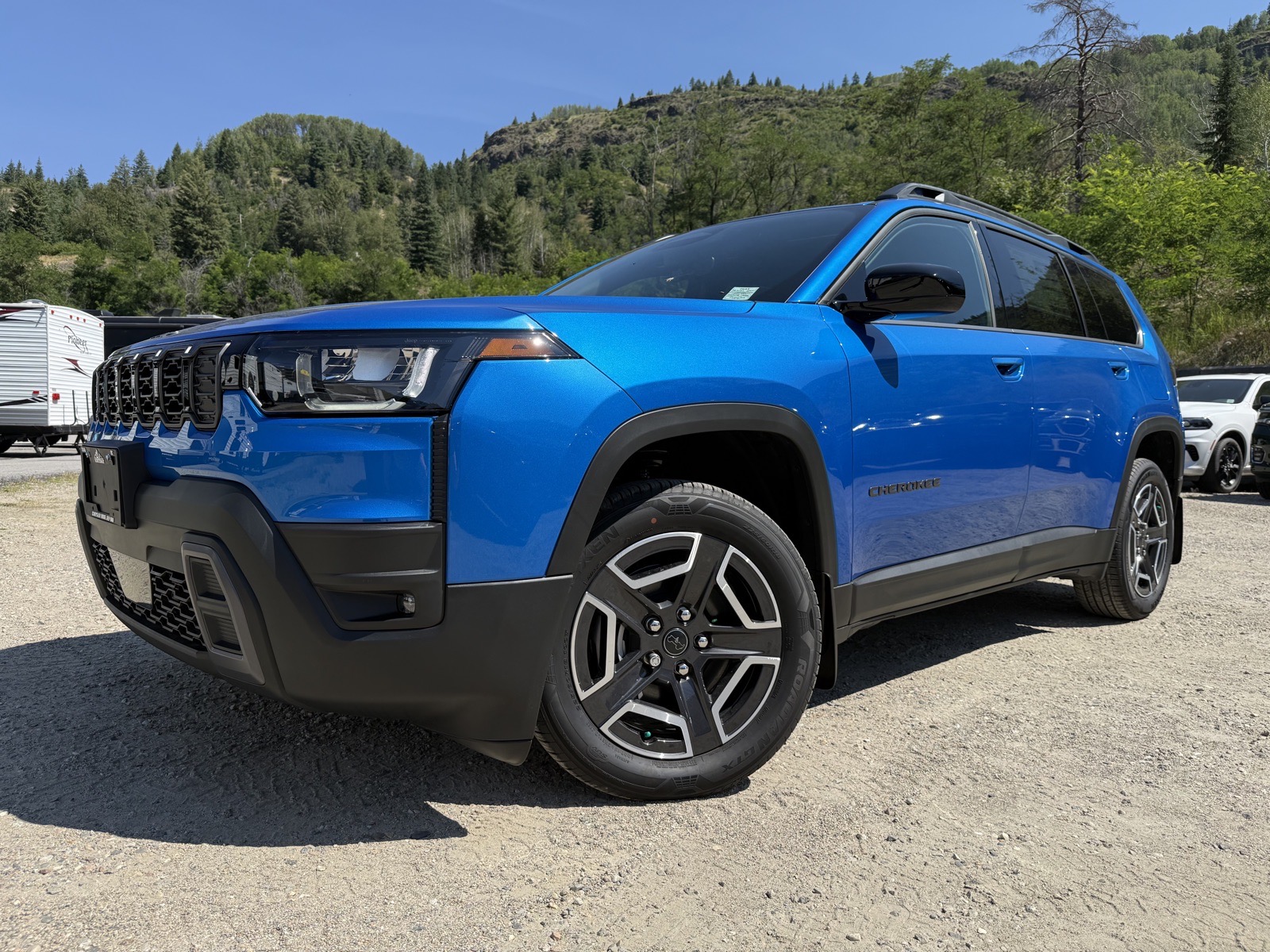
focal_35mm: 24
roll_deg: -2.7
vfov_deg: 56.8
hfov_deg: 71.6
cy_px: 476
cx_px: 635
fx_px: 881
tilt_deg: -3.0
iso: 100
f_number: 1.78
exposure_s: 1/4167
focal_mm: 6.76
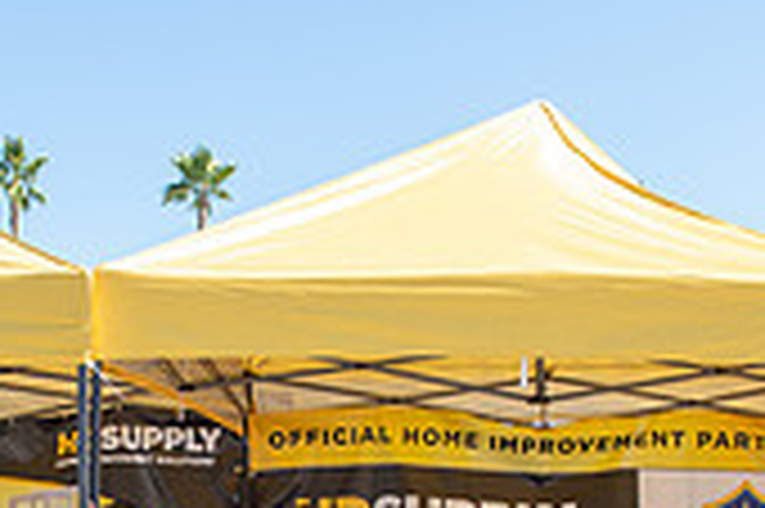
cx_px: 243
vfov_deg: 16.2
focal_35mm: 82
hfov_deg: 24.6
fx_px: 1741
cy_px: 537
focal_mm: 24
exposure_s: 1/1250
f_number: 4
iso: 250
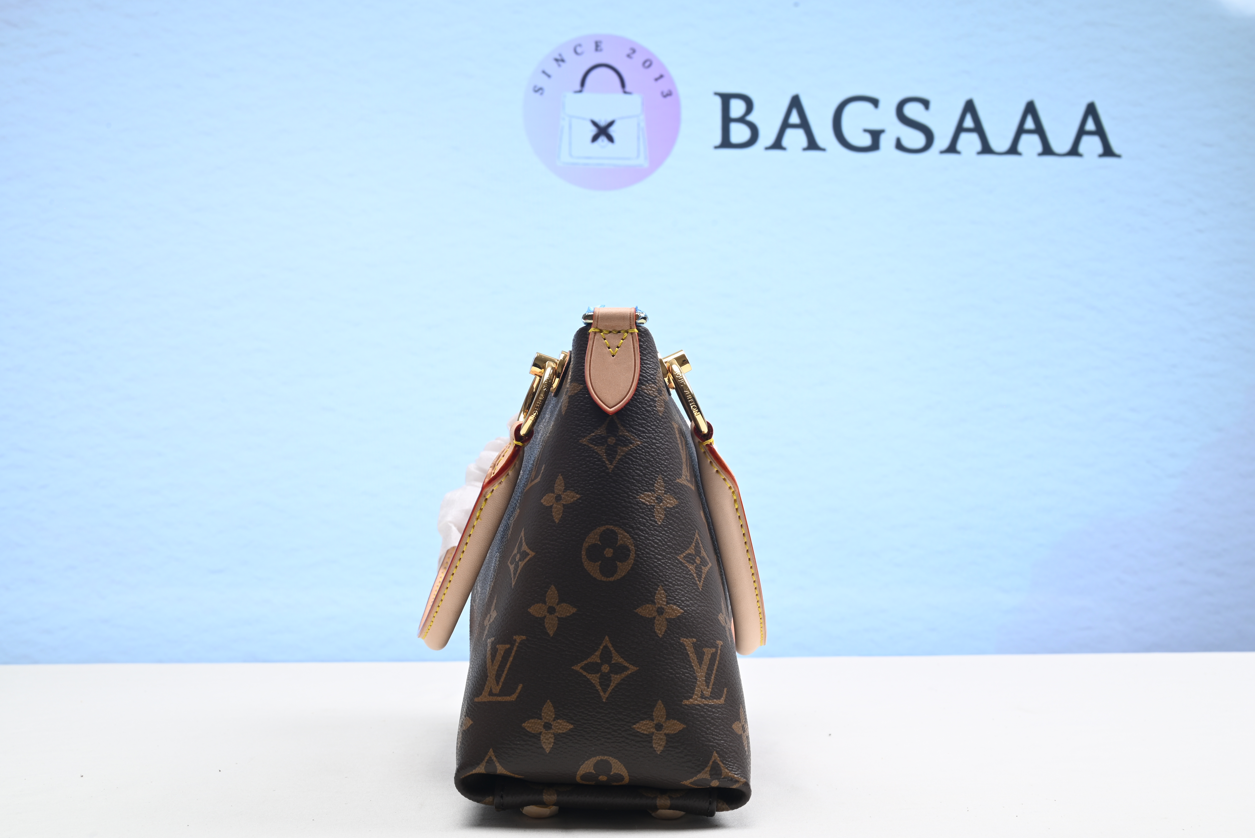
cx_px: 628
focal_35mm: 41
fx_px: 1430
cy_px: 419
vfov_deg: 32.7
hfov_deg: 47.4
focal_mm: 41
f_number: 16
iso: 100
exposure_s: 1/2
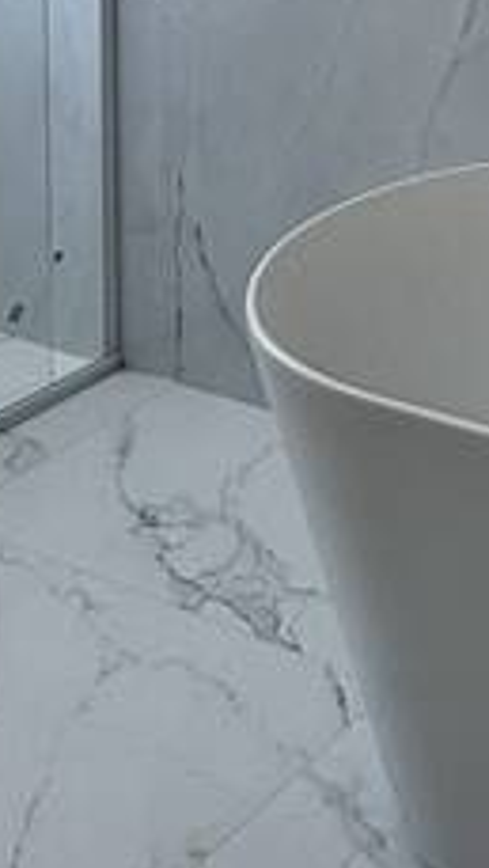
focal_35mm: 72
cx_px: 751
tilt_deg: -0.9
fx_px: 1658
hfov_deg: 15.4
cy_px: -345
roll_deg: -0.6
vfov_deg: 24.4
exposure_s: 1/100
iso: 40
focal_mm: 2.22
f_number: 2.2
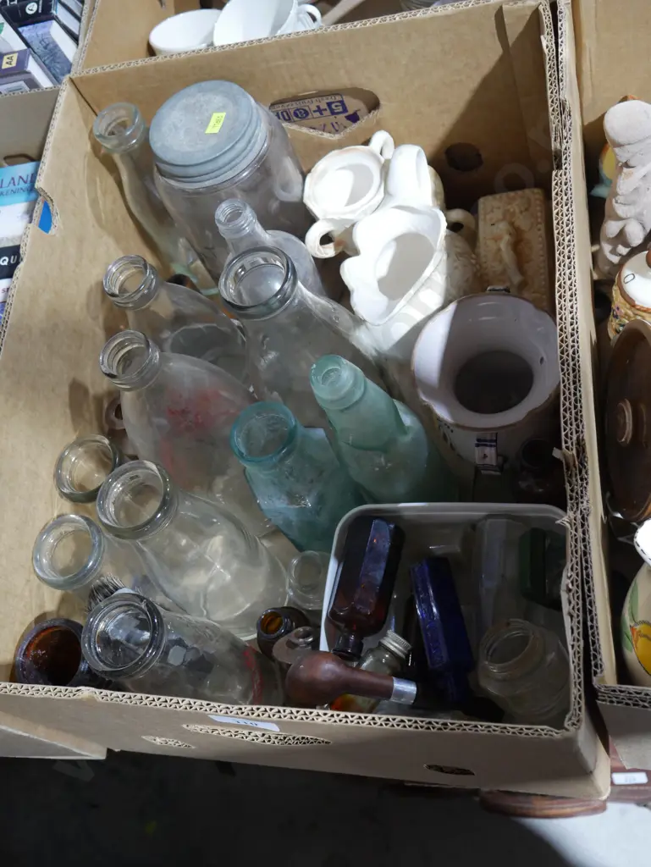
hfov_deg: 36.0
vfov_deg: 46.8
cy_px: 434
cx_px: 326
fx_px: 1002
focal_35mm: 40
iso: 2000
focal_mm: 20
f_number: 4.4
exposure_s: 1/60
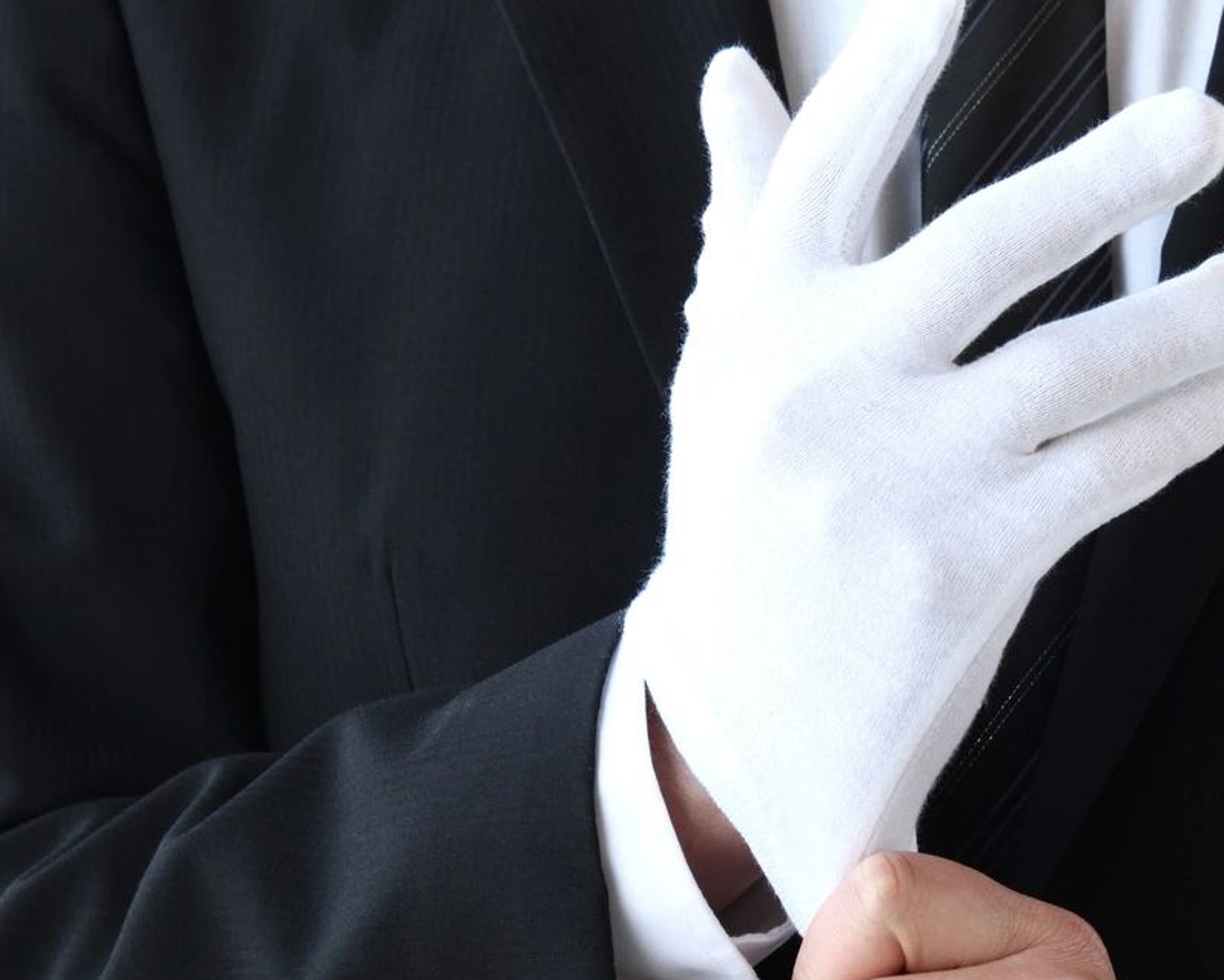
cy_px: 684
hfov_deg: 5.3
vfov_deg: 4.3
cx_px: 1013
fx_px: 13117
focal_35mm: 362
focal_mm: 145
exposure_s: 1/60
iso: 800
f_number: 8
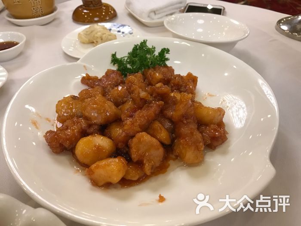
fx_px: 243
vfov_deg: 49.7
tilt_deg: -40.5
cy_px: 113
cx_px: 150
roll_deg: -0.3
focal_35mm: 28
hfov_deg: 63.4
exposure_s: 1/20
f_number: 1.8
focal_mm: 3.99
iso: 40
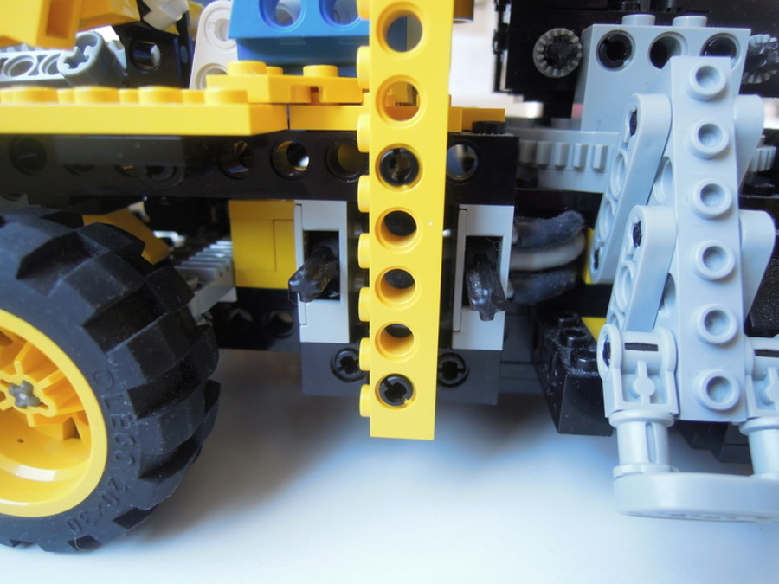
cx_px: 390
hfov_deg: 71.6
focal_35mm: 24
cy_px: 292
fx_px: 540
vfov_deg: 56.8
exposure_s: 1/80
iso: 160
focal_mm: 4.3
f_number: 2.2
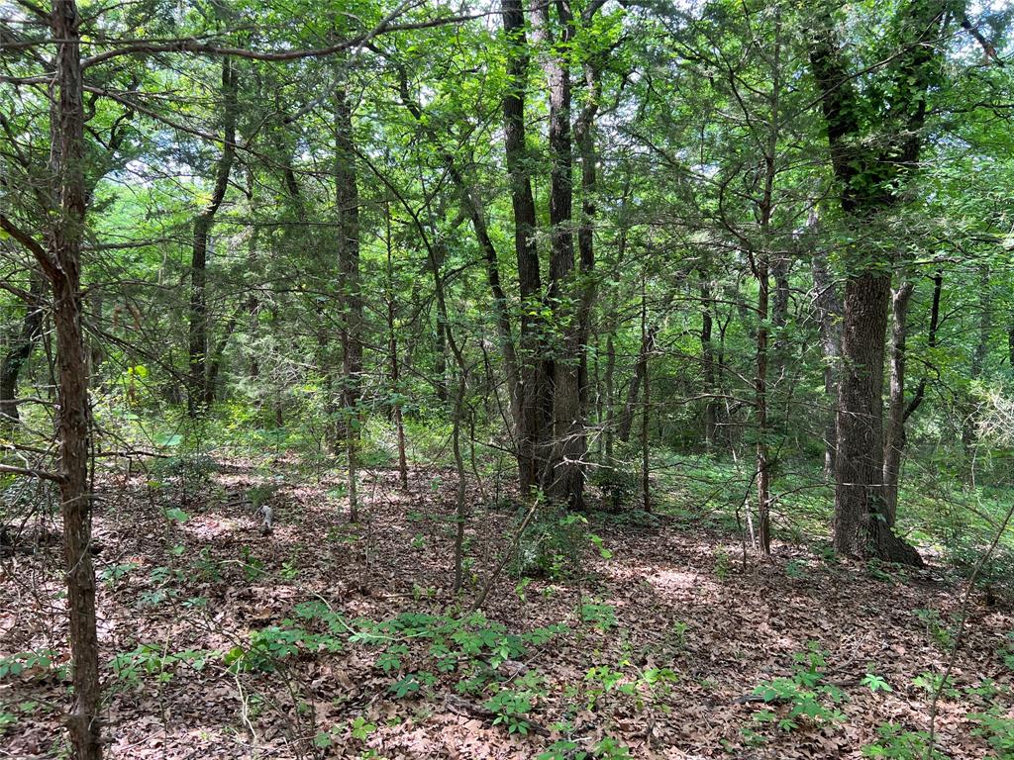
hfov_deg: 67.3
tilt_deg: -6.1
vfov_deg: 53.1
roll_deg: -0.2
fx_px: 762
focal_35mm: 26
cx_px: 507
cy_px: 380
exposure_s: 1/146
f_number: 1.5
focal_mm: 5.7
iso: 64
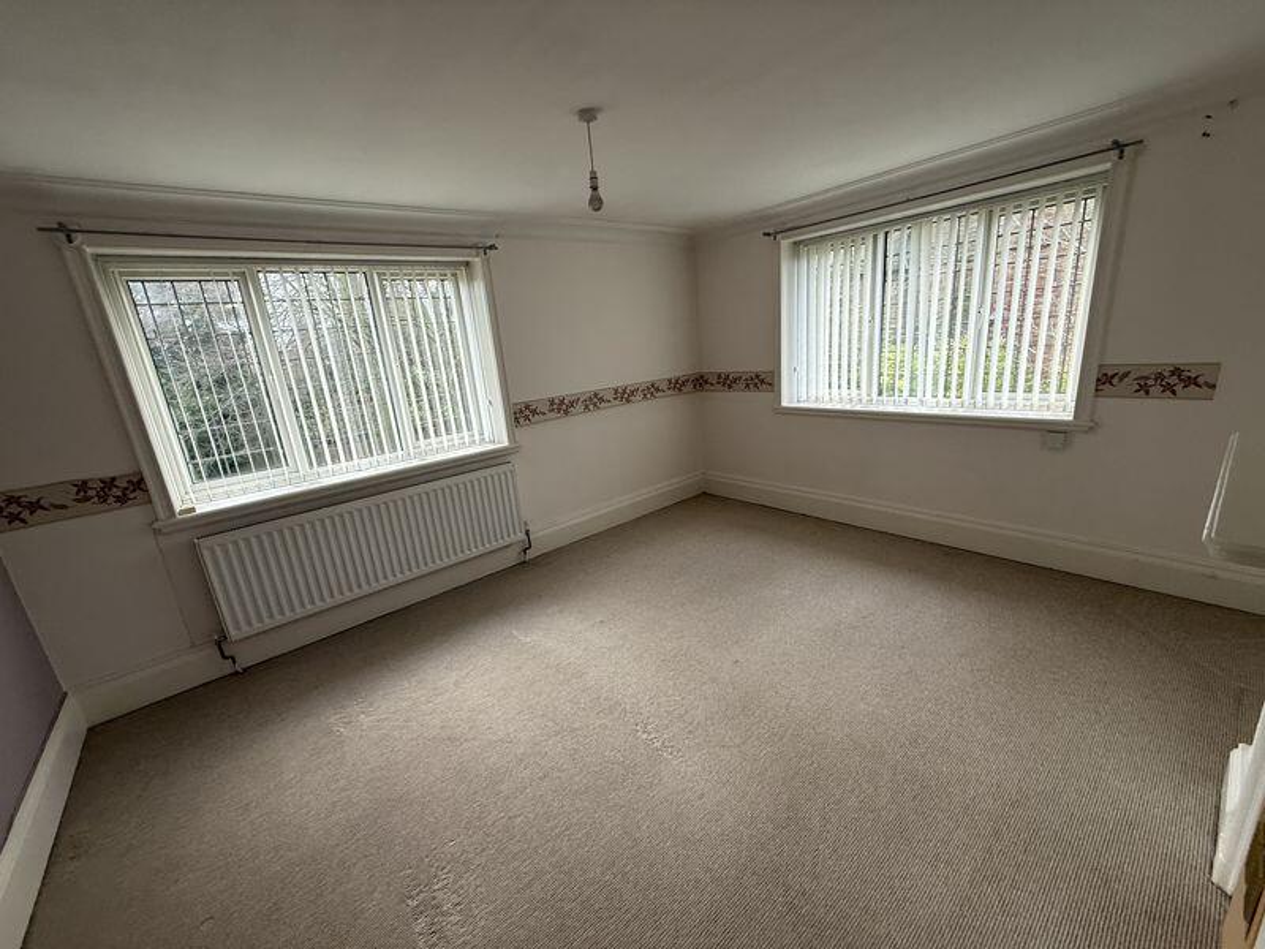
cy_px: 474
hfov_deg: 102.1
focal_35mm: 14
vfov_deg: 85.7
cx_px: 632
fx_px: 512
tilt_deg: -14.8
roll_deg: +5.9
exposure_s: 1/99
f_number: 2.2
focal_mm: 2.22
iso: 200
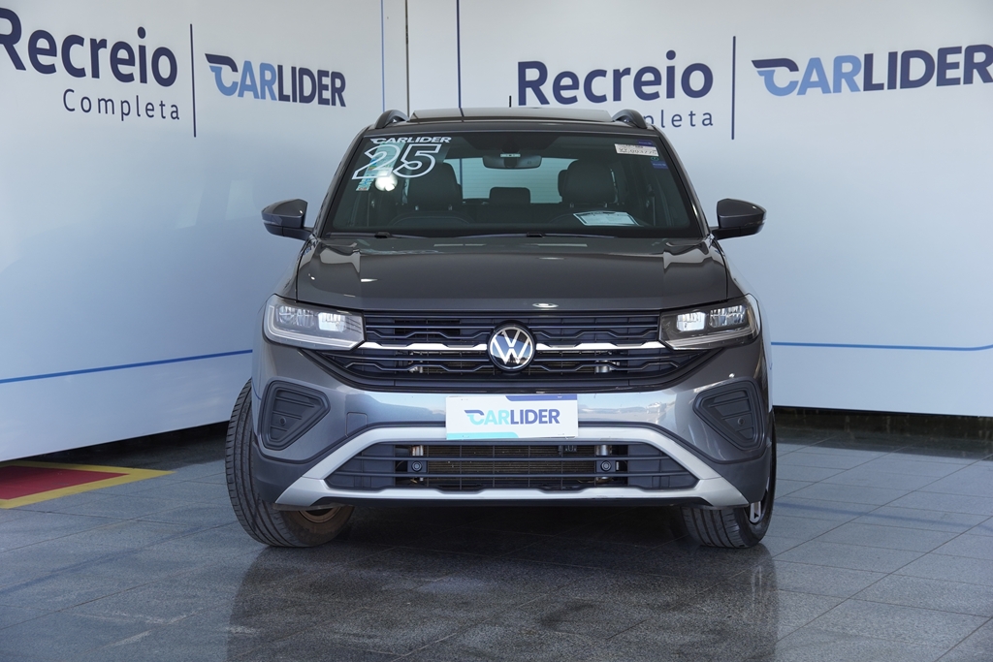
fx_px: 1779
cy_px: 331
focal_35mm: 64
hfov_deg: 31.2
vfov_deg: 21.1
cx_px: 496
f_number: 4
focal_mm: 43
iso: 250
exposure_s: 1/160
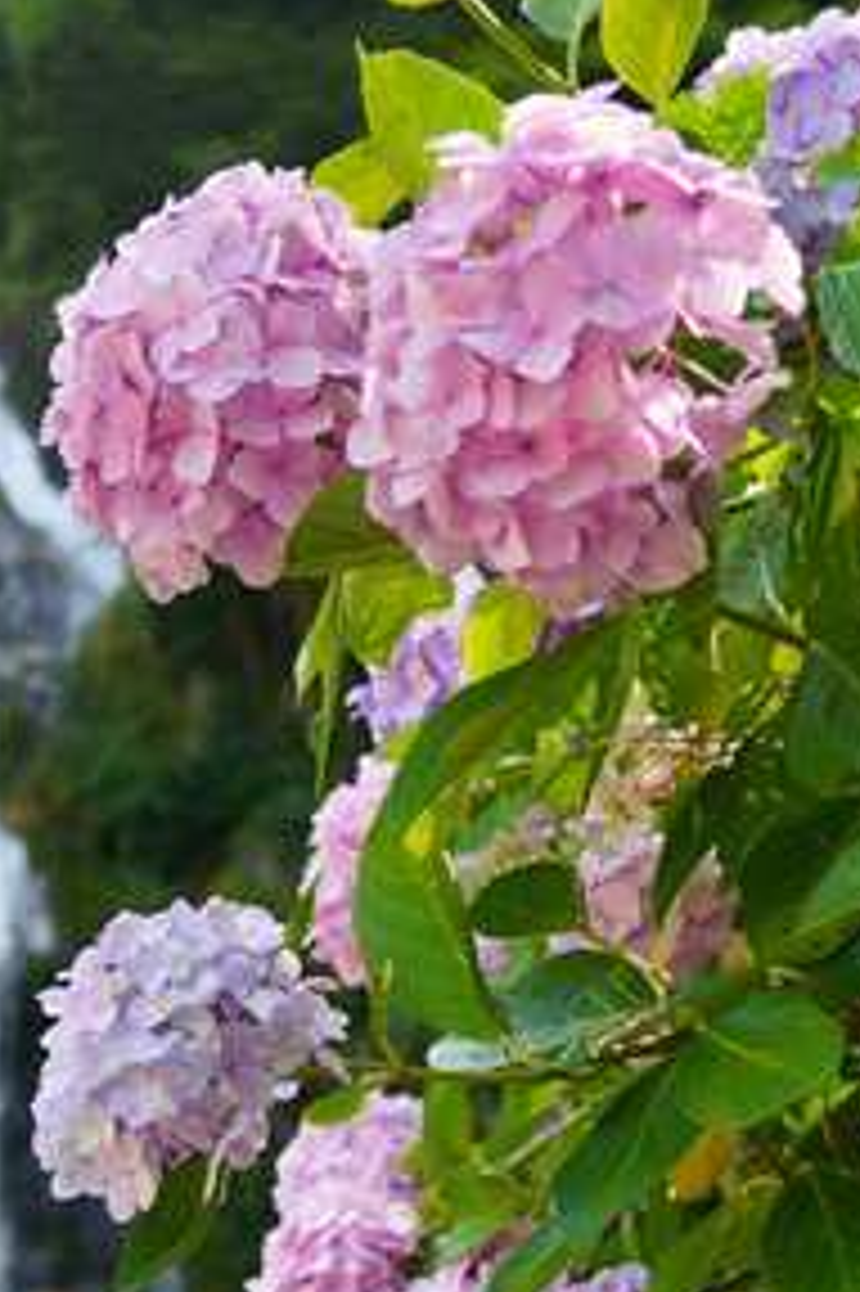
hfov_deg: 21.2
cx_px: 340
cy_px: 1103
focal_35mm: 64
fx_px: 2296
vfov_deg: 30.4
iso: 100
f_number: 4
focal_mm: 31
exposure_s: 1/80
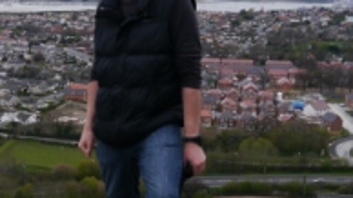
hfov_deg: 29.9
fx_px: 636
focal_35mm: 68
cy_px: 76
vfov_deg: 17.7
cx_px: 45
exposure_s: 1/320
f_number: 5.6
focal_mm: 14
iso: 160
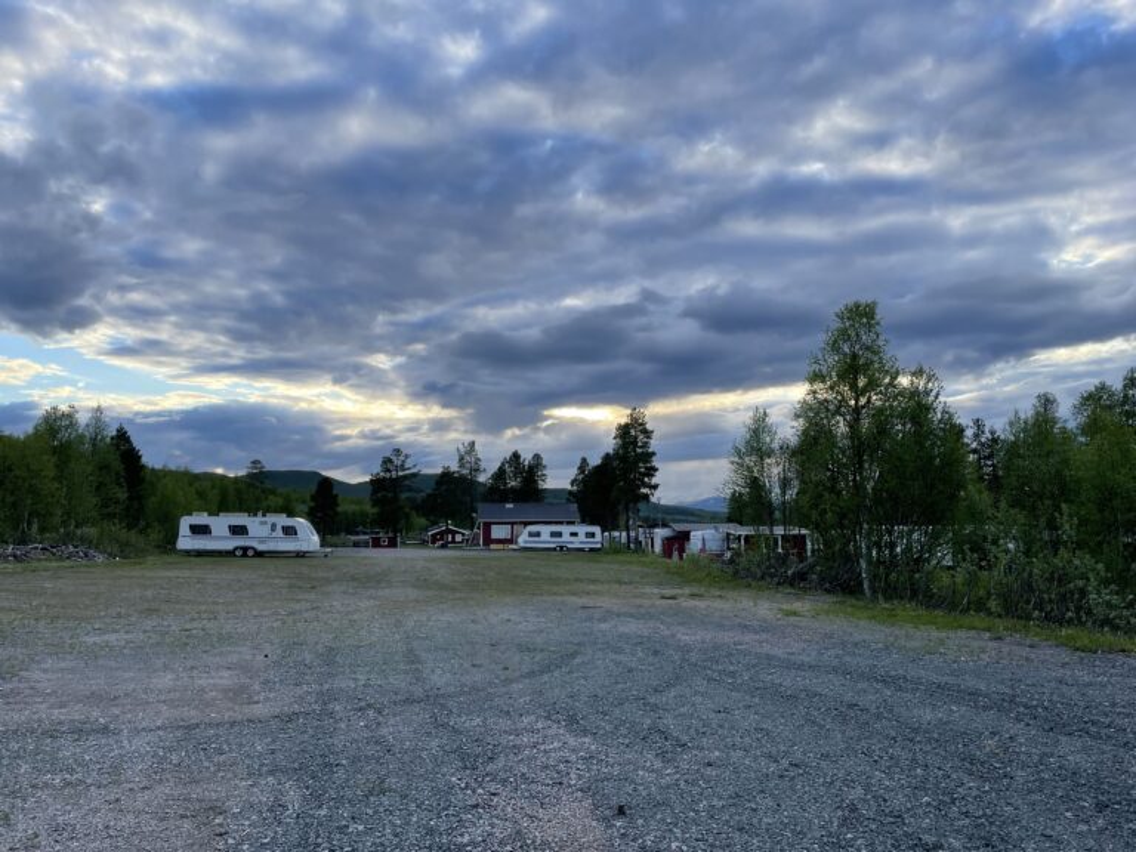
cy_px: 426
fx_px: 853
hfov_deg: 67.3
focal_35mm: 26
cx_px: 568
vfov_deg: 53.1
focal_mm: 4.2
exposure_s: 1/678
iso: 32
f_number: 1.6
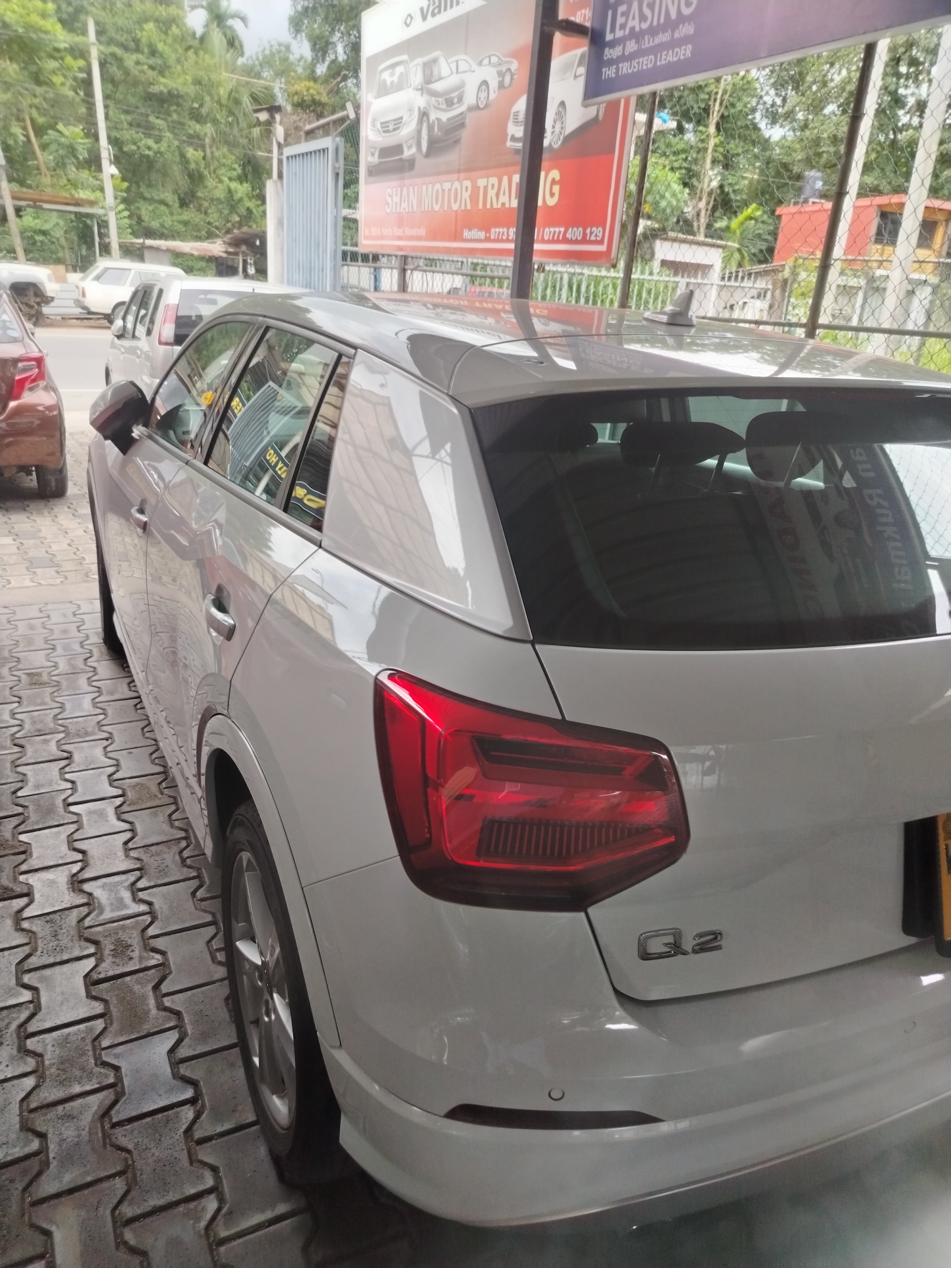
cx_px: 476
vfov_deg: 71.6
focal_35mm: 24
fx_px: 879
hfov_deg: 56.8
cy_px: 634
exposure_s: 1/120
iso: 224
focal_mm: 5.25
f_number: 1.75
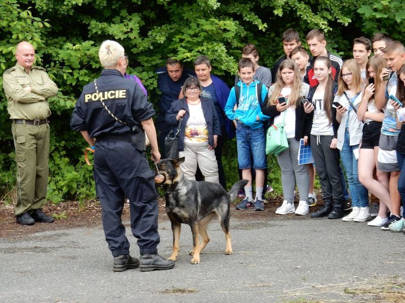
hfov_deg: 19.8
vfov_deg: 14.9
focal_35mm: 99
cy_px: 152
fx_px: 1158
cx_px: 202
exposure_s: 1/100
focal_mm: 17.6
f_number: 5.3
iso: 125
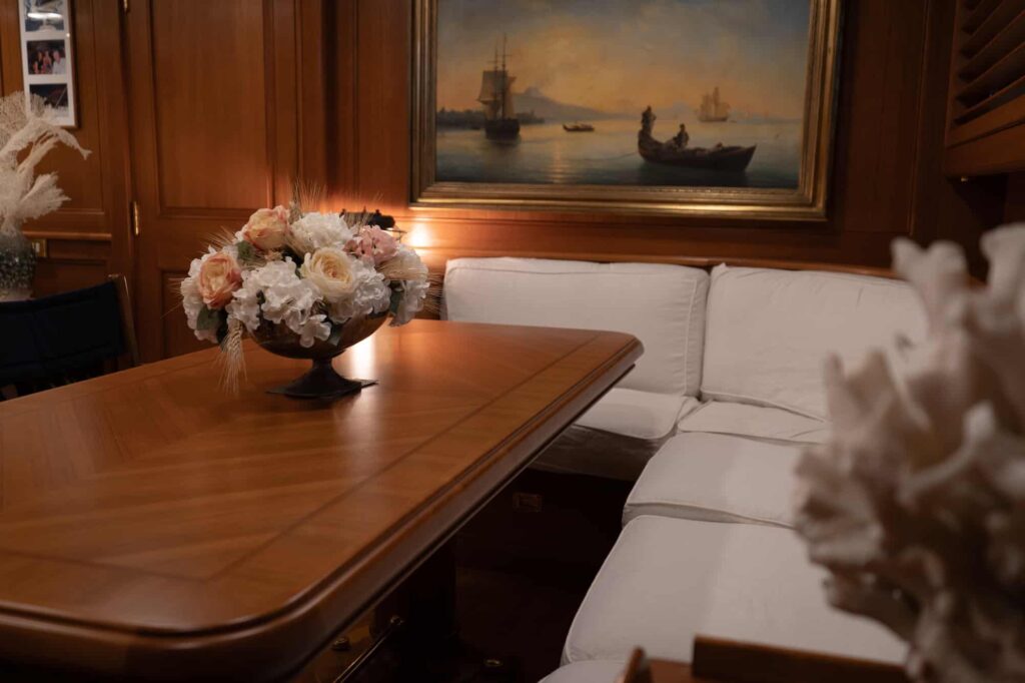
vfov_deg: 39.9
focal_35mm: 33
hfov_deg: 57.2
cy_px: 342
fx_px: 939
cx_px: 512
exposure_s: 1/25
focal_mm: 33
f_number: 4
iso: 800
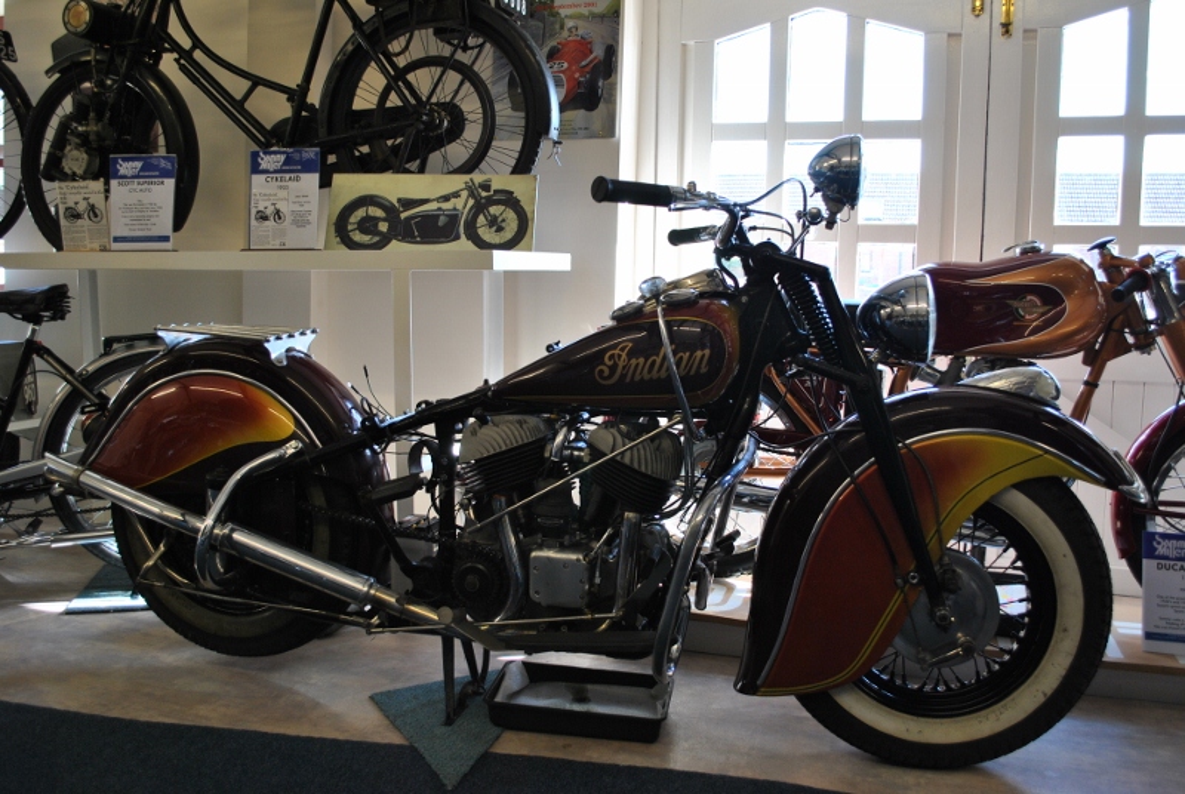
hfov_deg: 61.9
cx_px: 592
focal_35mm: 30
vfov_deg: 43.7
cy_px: 397
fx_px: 989
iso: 200
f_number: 3.8
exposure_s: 1/40
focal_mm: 20
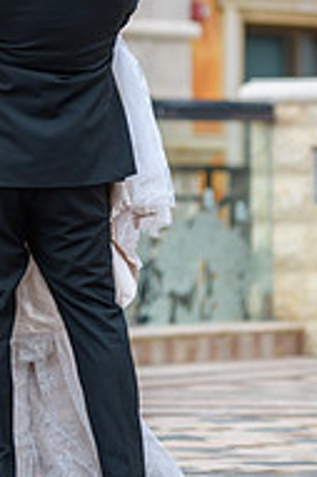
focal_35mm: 330
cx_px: 10
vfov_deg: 6.2
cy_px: 132
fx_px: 4366
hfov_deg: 4.2
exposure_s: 1/3200
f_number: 2.8
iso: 400
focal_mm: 140
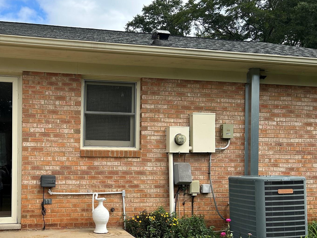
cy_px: 153
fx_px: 357
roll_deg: +0.0
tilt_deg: +0.9
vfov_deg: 36.5
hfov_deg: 46.3
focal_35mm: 39
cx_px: 82
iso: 50
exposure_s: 1/2123
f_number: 1.5
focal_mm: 5.7
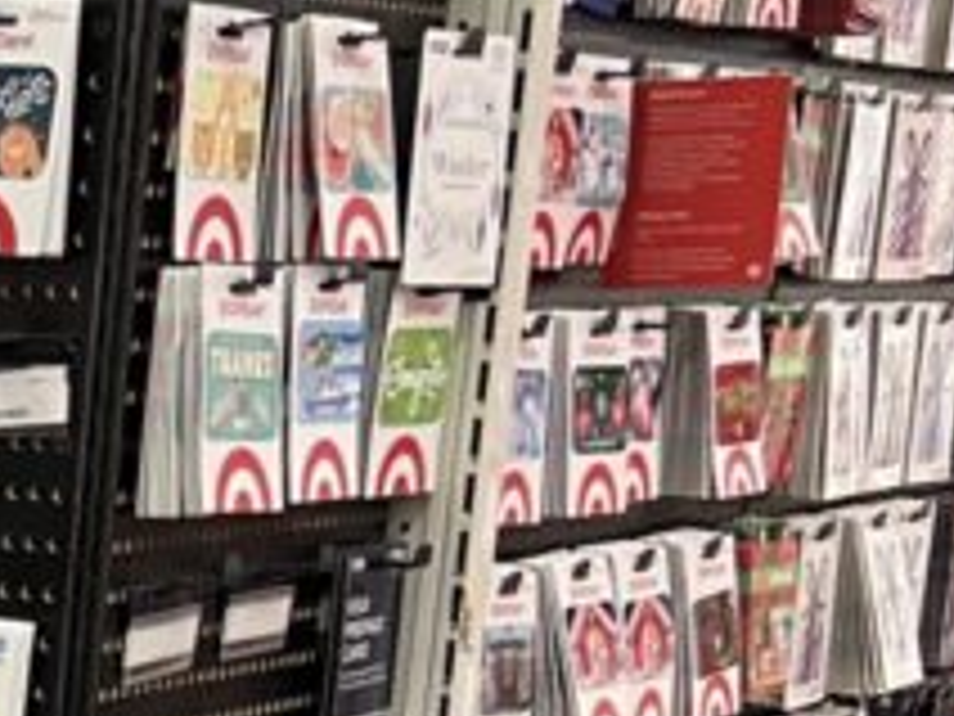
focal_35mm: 118
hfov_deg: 13.7
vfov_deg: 11.9
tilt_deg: -15.0
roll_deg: +0.5
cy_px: 1112
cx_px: -1066
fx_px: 3252
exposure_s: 1/65
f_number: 1.5
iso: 125
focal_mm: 5.7
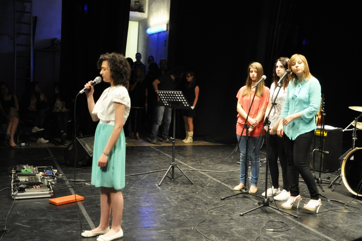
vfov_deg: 31.8
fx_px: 422
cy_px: 120
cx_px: 181
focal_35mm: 42
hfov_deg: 46.4
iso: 1600
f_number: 4
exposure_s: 1/30
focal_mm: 28
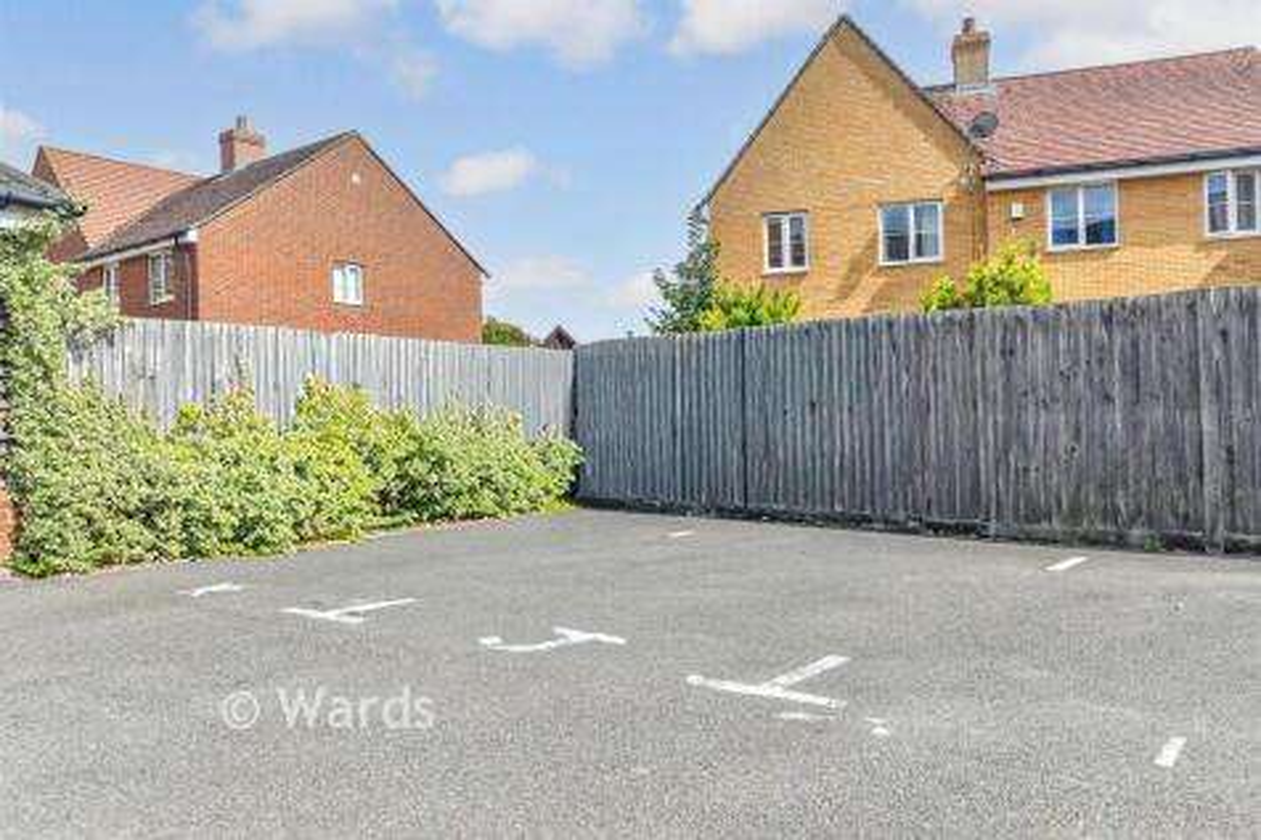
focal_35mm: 30
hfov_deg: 61.9
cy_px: 420
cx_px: 630
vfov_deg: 43.6
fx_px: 1050
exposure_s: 1/320
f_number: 8
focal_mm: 20
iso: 160
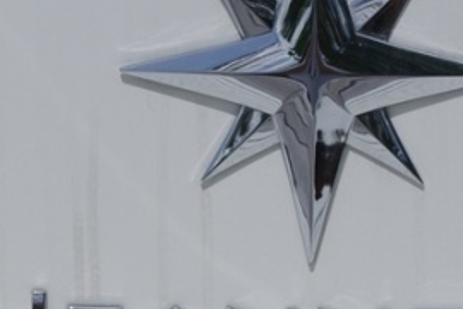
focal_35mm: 275
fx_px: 3532
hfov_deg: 7.5
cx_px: 356
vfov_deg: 5.0
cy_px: 108
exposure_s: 1/400
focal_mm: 55
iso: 100
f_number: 11
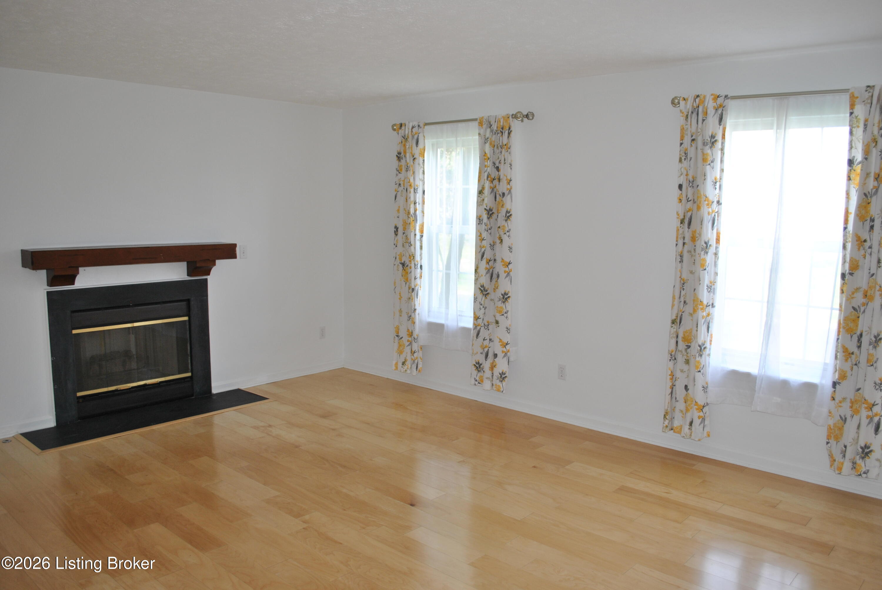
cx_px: 441
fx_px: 662
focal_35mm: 27
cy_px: 295
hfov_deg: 67.3
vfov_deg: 48.0
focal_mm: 18
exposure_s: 1/60
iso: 200
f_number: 3.5
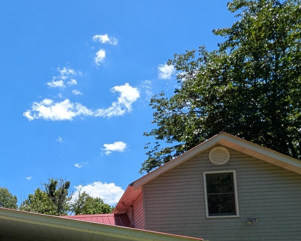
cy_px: 238
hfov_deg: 41.9
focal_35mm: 37
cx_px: -7
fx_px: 330
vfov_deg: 36.3
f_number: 2.2
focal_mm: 1.95
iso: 46
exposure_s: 1/1218
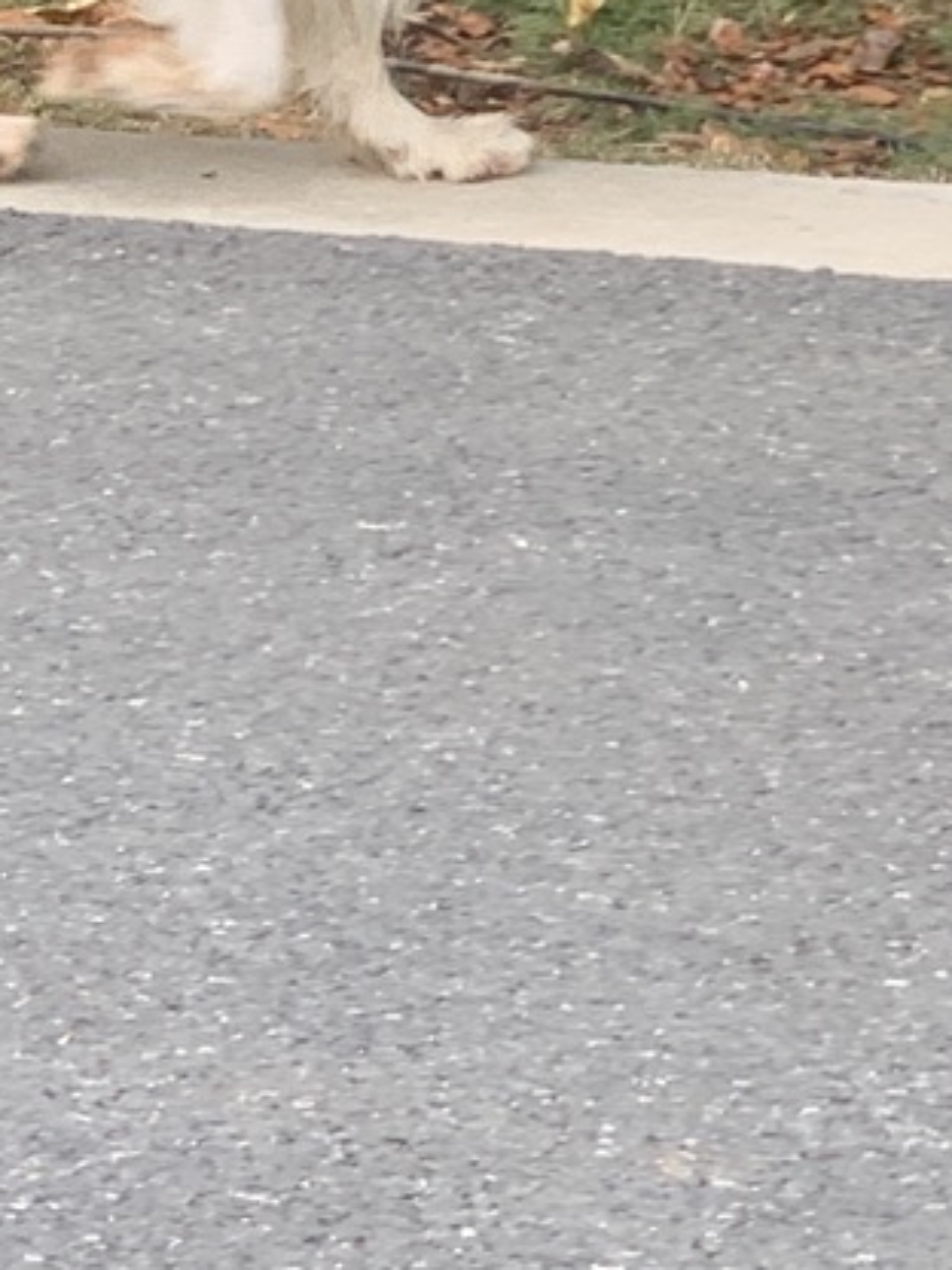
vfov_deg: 7.7
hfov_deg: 5.8
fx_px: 9167
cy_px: -1035
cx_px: -775
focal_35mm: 250
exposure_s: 1/74
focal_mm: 6
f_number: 2.4
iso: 16
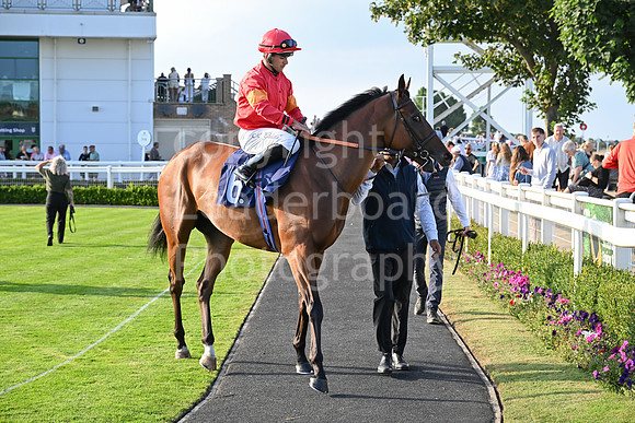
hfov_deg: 28.8
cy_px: 212
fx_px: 1235
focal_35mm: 70
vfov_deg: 19.5
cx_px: 318
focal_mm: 70
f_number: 6.3
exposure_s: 1/640
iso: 500
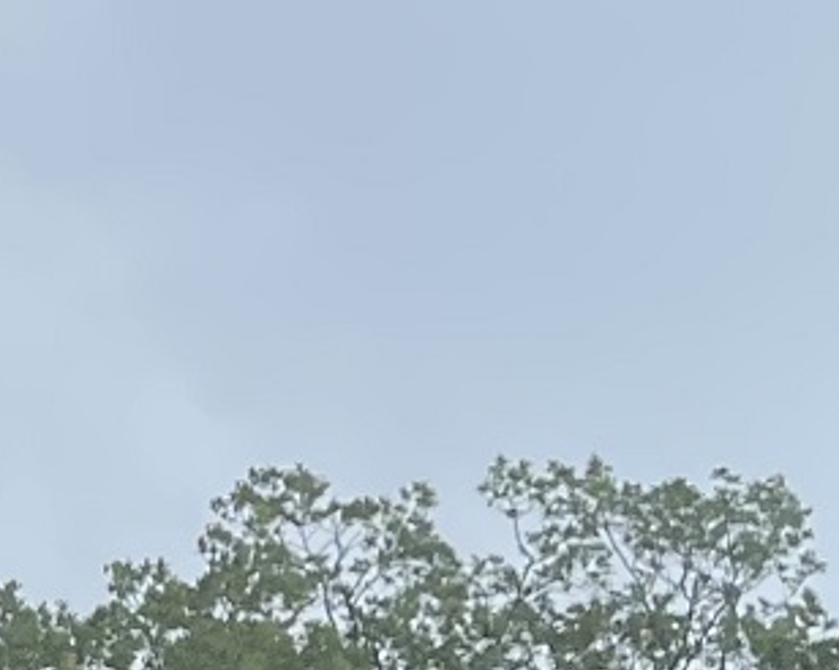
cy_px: 1168
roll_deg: +2.7
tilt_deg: +21.8
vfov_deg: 9.0
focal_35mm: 165
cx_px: -1501
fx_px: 4095
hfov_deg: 9.6
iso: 32
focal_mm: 4.2
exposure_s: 1/587
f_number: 1.6
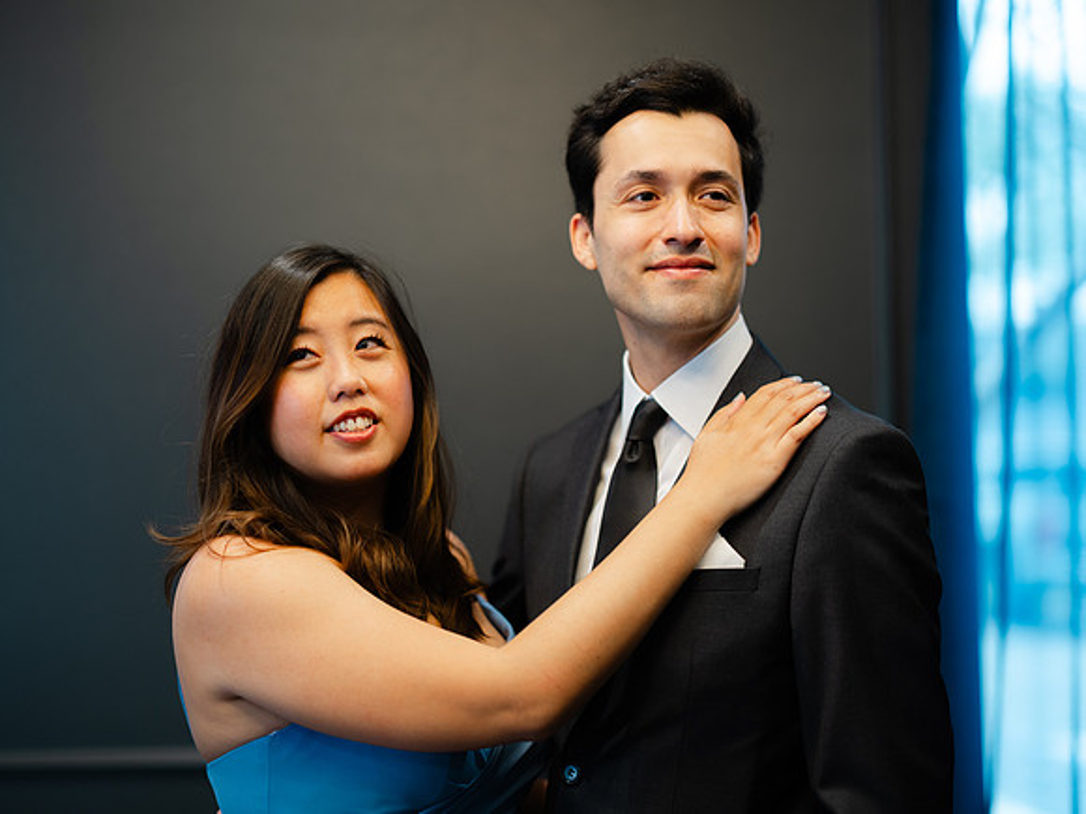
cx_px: 543
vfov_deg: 22.9
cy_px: 407
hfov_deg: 30.3
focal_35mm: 64
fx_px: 2007
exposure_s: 1/60
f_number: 1.7
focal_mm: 80
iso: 400
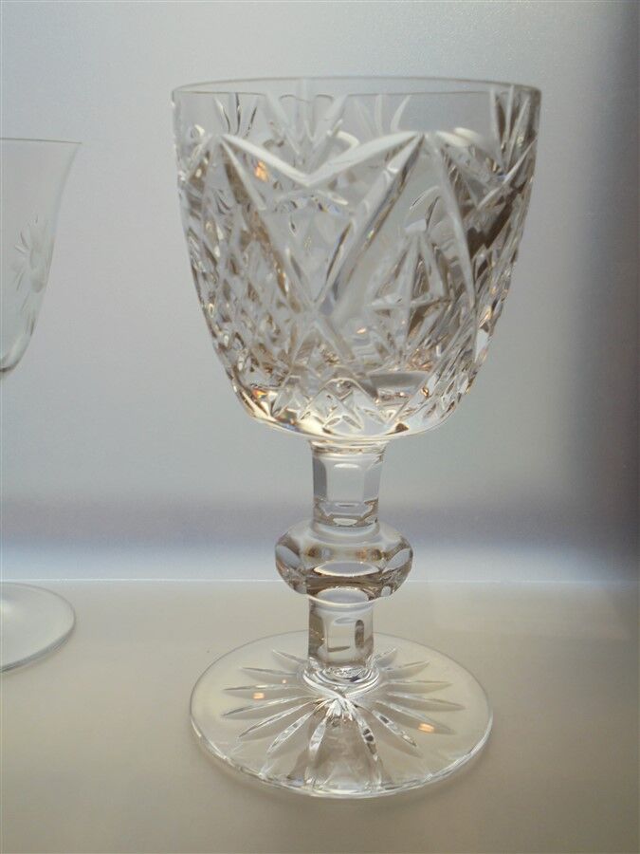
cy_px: 427
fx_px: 937
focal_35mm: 38
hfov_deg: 37.7
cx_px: 320
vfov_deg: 49.0
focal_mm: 6.9
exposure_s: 1/30
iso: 200
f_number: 4.2
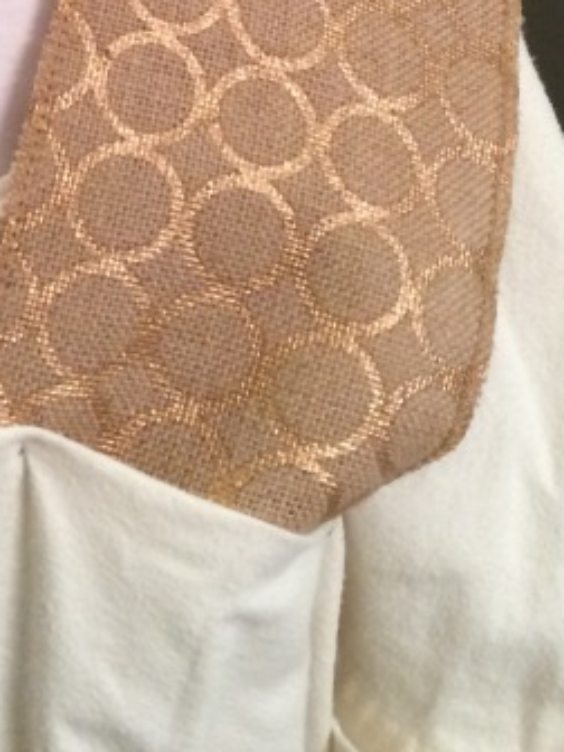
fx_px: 1999
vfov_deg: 18.7
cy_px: -396
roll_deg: +0.3
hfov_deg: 15.4
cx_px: -154
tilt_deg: -4.0
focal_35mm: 92
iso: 160
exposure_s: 1/30
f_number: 2.2
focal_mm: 4.15
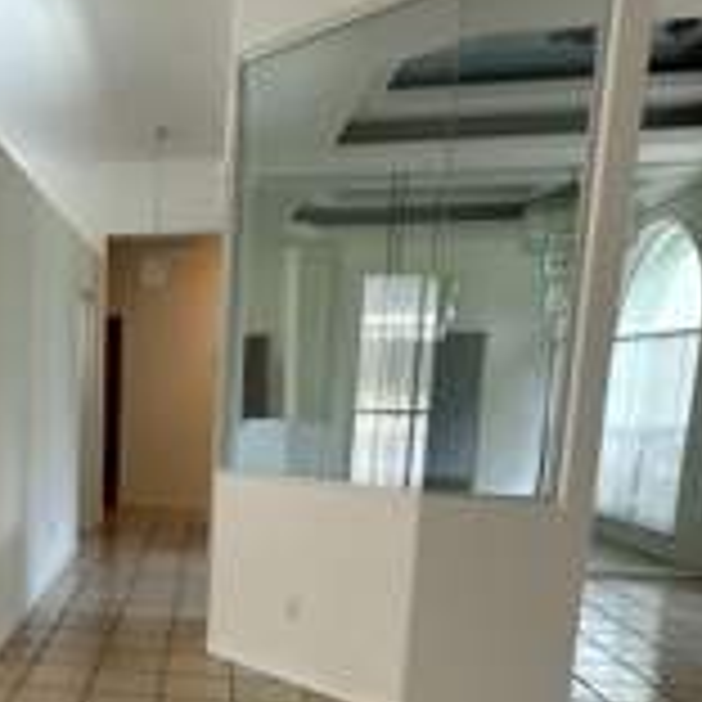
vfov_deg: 42.3
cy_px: 538
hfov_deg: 39.5
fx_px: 872
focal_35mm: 38
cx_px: 27
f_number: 2.2
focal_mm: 2.22
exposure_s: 1/120
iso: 200
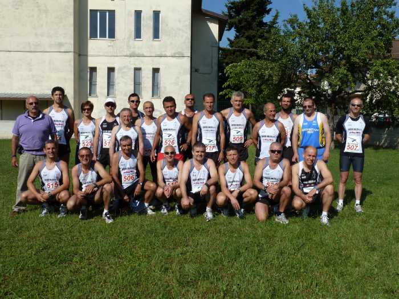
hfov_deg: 50.1
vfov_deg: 38.7
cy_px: 150
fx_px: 426
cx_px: 200
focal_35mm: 37
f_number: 5.6
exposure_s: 1/500
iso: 80
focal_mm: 6.1
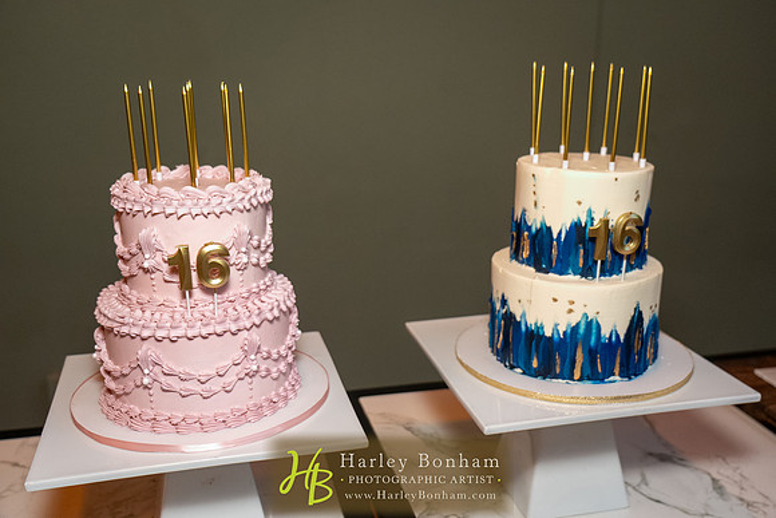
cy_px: 259
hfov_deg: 50.7
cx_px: 388
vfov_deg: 35.1
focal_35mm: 38
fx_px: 819
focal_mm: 38
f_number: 4
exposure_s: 1/160
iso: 3200
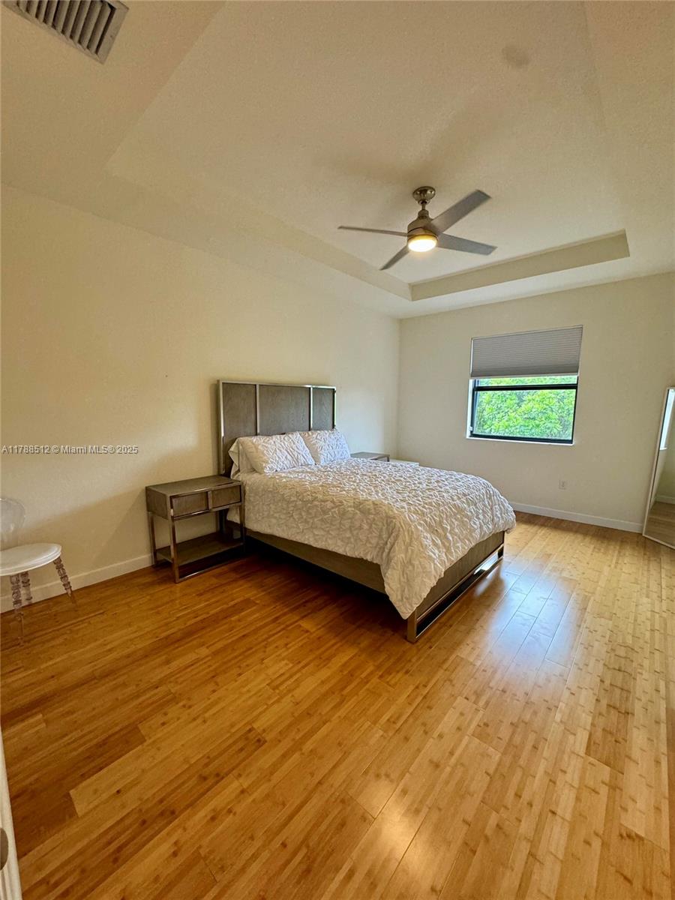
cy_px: 450
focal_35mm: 14
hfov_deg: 85.7
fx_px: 364
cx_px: 338
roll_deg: -0.3
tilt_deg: -6.2
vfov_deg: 102.1
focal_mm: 2.22
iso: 250
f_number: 2.2
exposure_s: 1/120
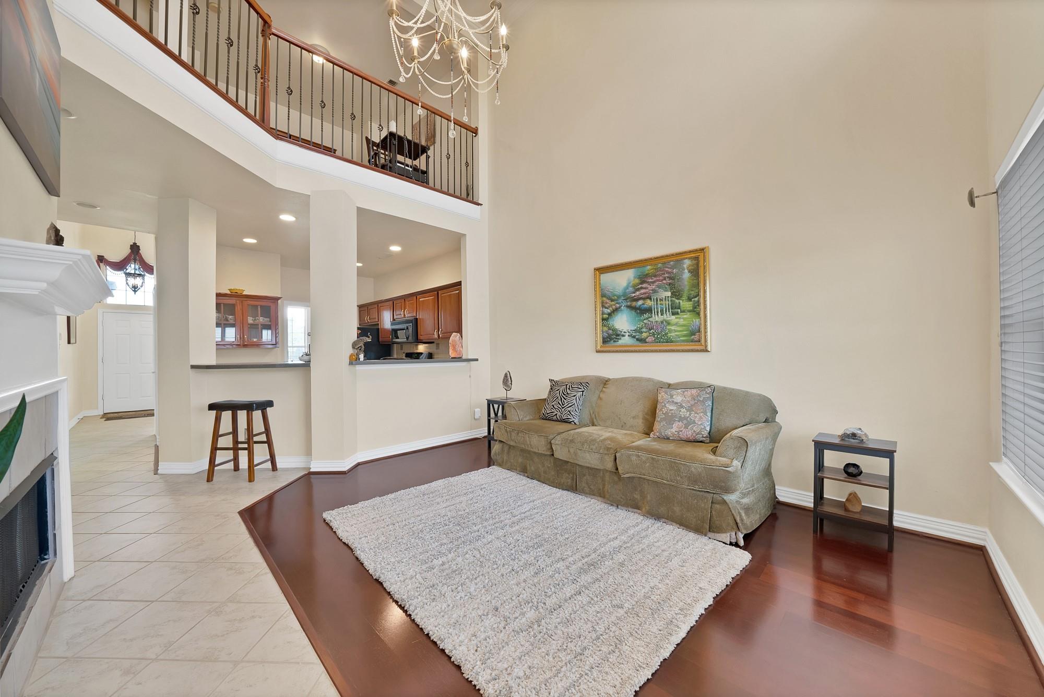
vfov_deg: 90.1
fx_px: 348
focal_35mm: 12
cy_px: 348
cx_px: 522
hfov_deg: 112.6
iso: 640
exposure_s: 1/1.25
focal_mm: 12
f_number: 9
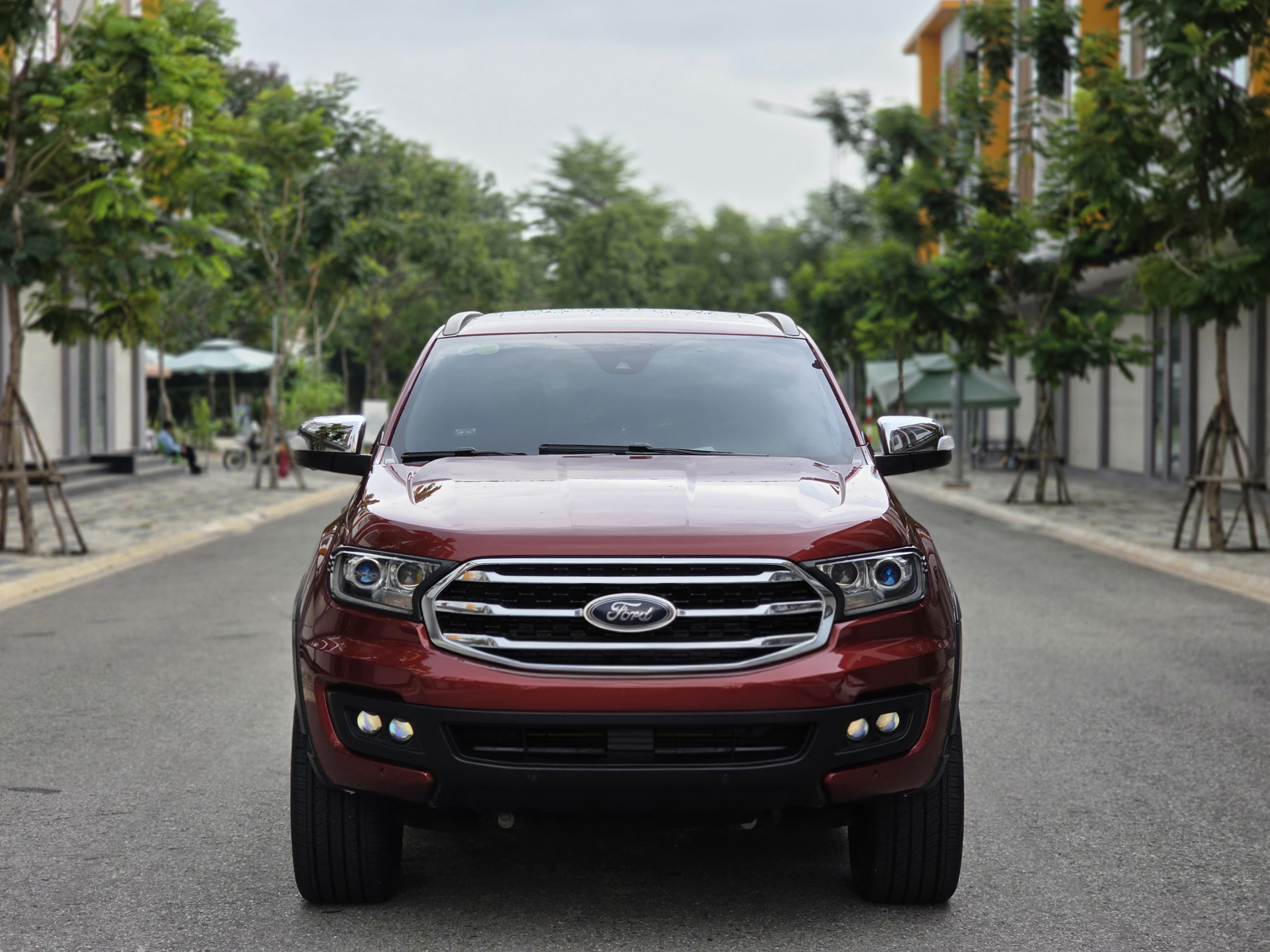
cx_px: 635
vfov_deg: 21.3
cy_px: 476
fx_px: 2532
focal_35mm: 69
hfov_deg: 28.2
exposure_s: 1/303
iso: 50
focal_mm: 7.9
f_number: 2.4
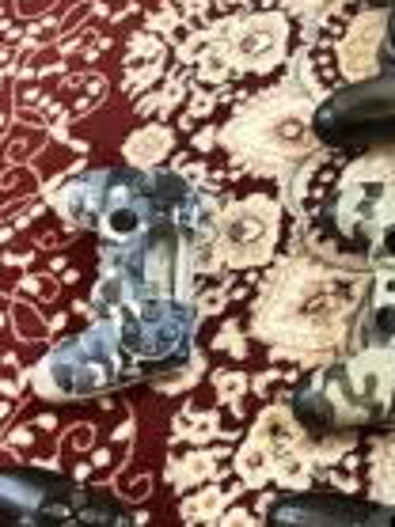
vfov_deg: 25.9
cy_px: 356
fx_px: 1143
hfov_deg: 19.4
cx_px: 327
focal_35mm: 75
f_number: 1.6
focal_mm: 5.1
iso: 500
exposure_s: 1/56
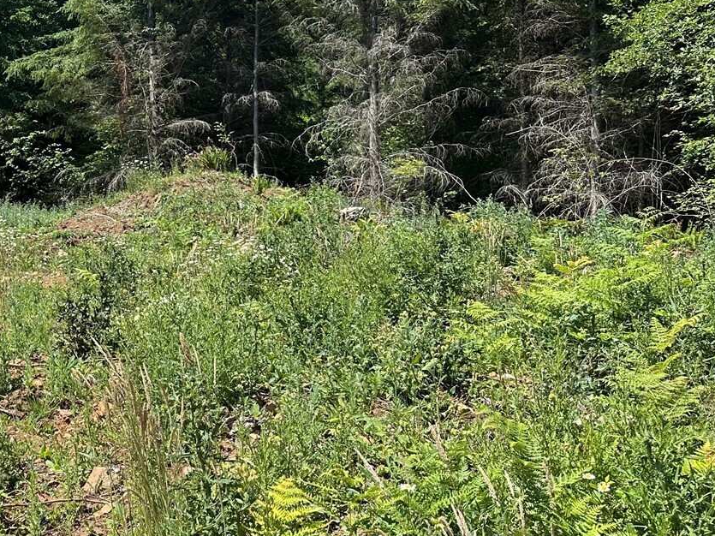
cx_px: 39
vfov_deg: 31.5
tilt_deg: +2.6
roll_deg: +0.8
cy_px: 243
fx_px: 950
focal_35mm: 46
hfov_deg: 37.8
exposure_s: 1/2155
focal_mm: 6.86
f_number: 1.78
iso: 80
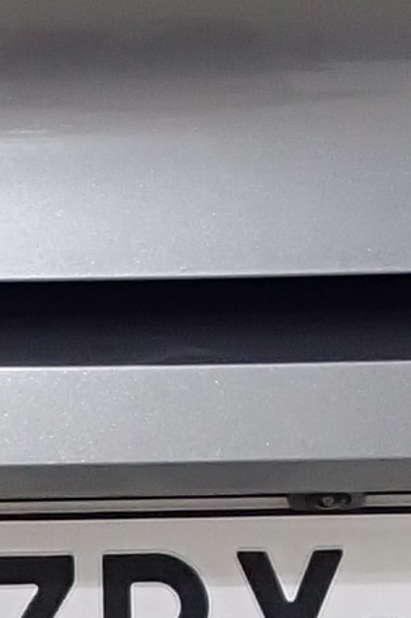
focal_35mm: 220
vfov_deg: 9.3
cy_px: 24
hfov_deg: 6.2
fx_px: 3770
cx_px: 253
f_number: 2
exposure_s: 1/60
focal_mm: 4.5
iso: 125
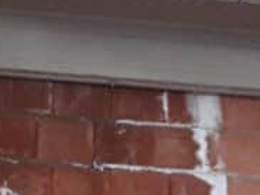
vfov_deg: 9.3
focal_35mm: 156
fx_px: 1172
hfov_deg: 12.0
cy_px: 288
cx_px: -157
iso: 250
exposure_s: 1/17
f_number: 1.9
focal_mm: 3.7
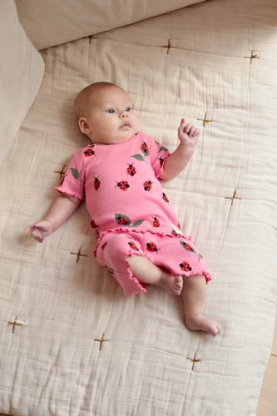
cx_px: 138
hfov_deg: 27.0
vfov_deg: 39.6
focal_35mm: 50
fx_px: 577
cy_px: 208
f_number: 4.5
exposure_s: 1/125
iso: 640
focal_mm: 50
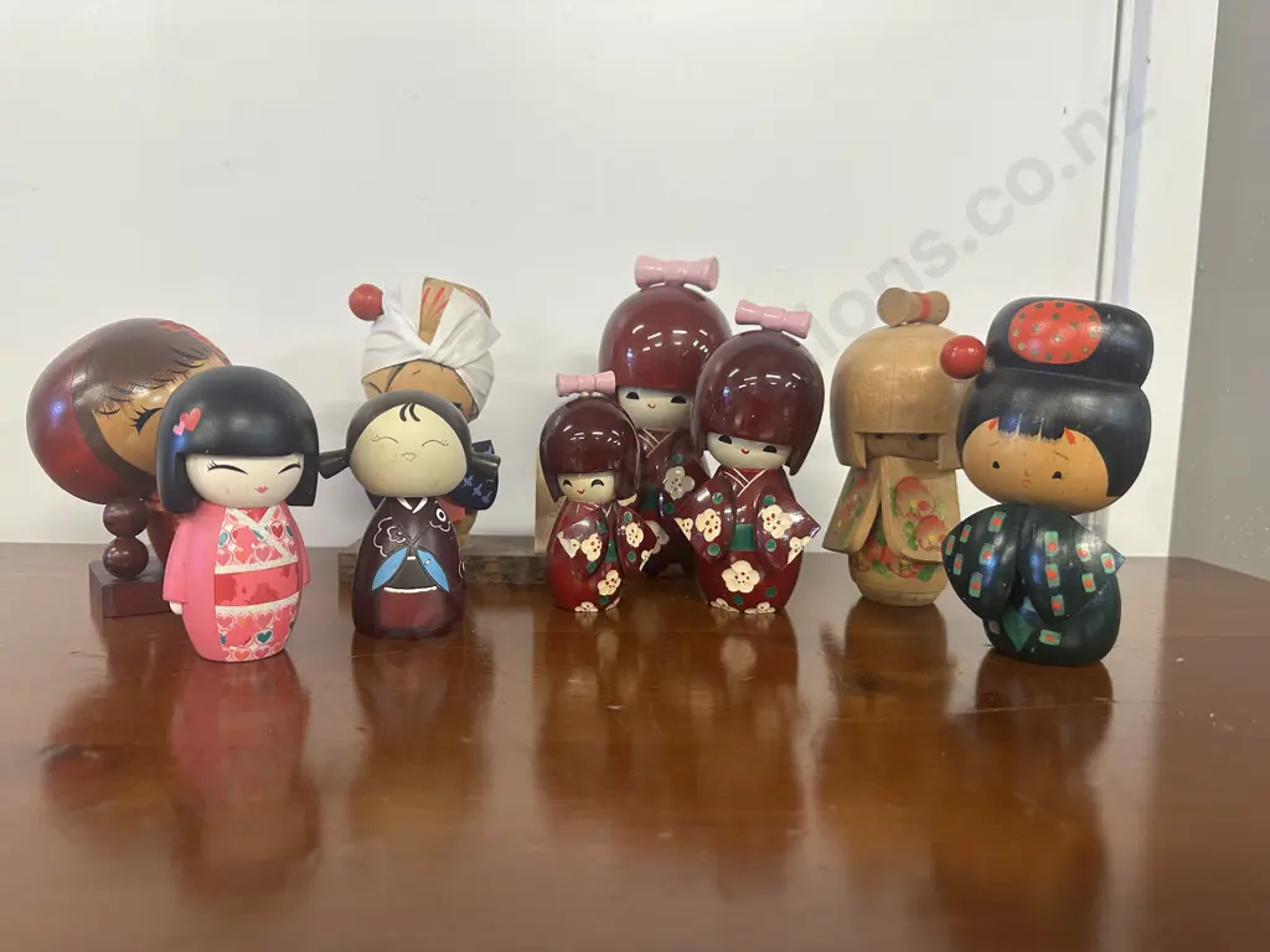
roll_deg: -1.7
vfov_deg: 56.8
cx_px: 635
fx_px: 881
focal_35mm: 24
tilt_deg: -6.6
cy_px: 476
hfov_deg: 71.6
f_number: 1.78
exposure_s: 1/100
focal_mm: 6.86
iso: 200
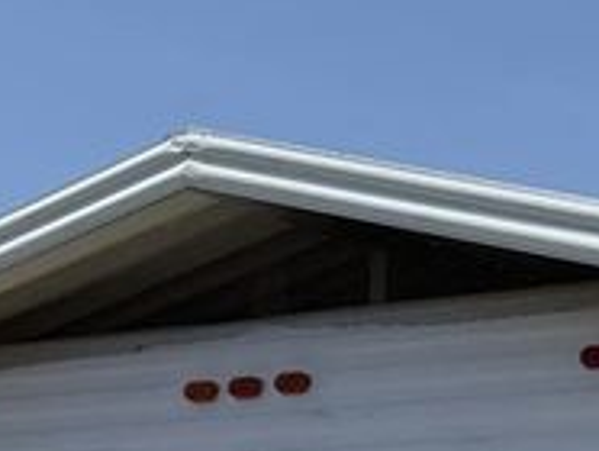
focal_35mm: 132
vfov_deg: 10.6
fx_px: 2287
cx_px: 683
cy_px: 809
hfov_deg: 14.5
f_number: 1.78
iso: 80
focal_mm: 6.76
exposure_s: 1/6711
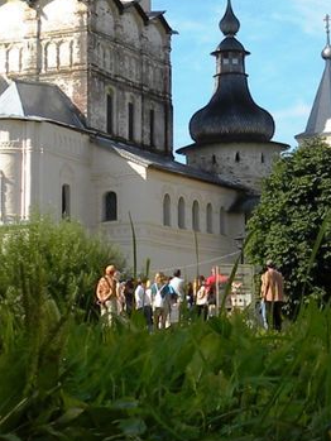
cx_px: 263
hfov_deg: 21.7
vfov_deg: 29.0
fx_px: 854
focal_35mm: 67
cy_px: 216
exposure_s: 1/253
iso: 64
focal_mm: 4.6
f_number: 5.6
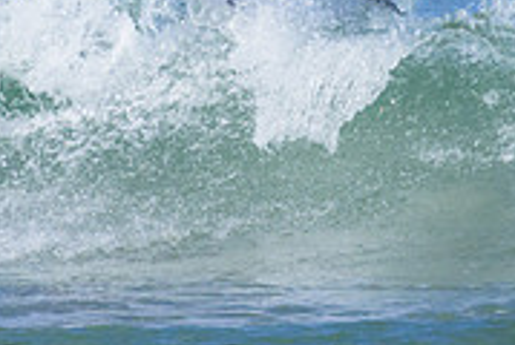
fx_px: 37055
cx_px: 207
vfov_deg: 0.5
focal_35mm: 2586
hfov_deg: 0.8
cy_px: -105
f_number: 11
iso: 2500
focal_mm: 800
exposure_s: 1/1250
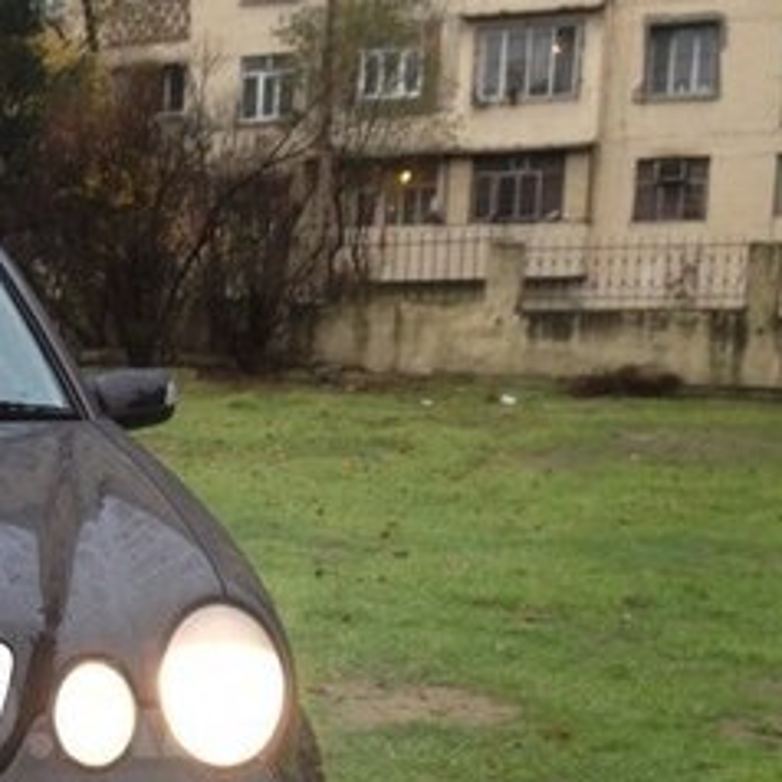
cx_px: -99
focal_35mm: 81
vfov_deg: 20.9
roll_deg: +0.2
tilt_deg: -9.4
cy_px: 708
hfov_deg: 20.3
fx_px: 2070
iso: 50
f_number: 2.4
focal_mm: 4.12
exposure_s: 1/24
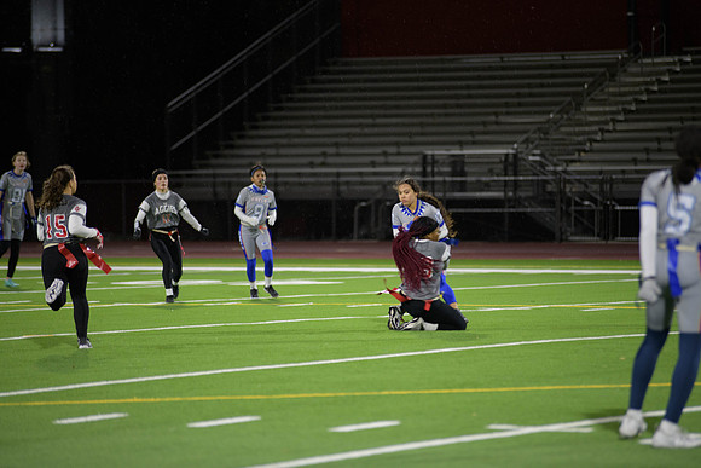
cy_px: 234
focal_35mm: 200
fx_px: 3895
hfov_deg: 10.3
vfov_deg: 6.9
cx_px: 350
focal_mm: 200
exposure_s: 1/200
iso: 1100
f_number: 2.8
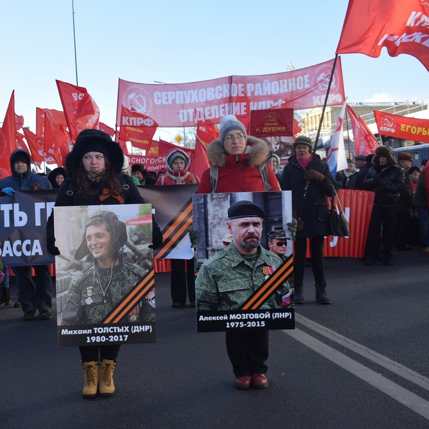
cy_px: 214
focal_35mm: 53
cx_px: 109
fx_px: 738
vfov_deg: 32.4
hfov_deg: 31.8
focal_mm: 27
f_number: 6.3
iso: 100
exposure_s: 1/160
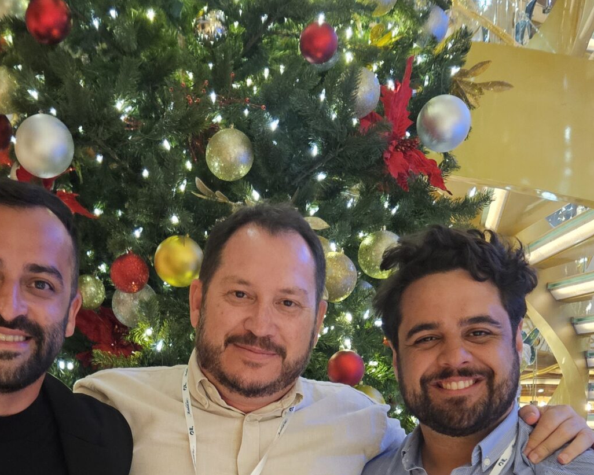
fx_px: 985
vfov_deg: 25.1
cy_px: 527
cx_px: 224
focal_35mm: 56
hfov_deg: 33.4
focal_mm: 5.4
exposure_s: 1/24
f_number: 1.8
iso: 800
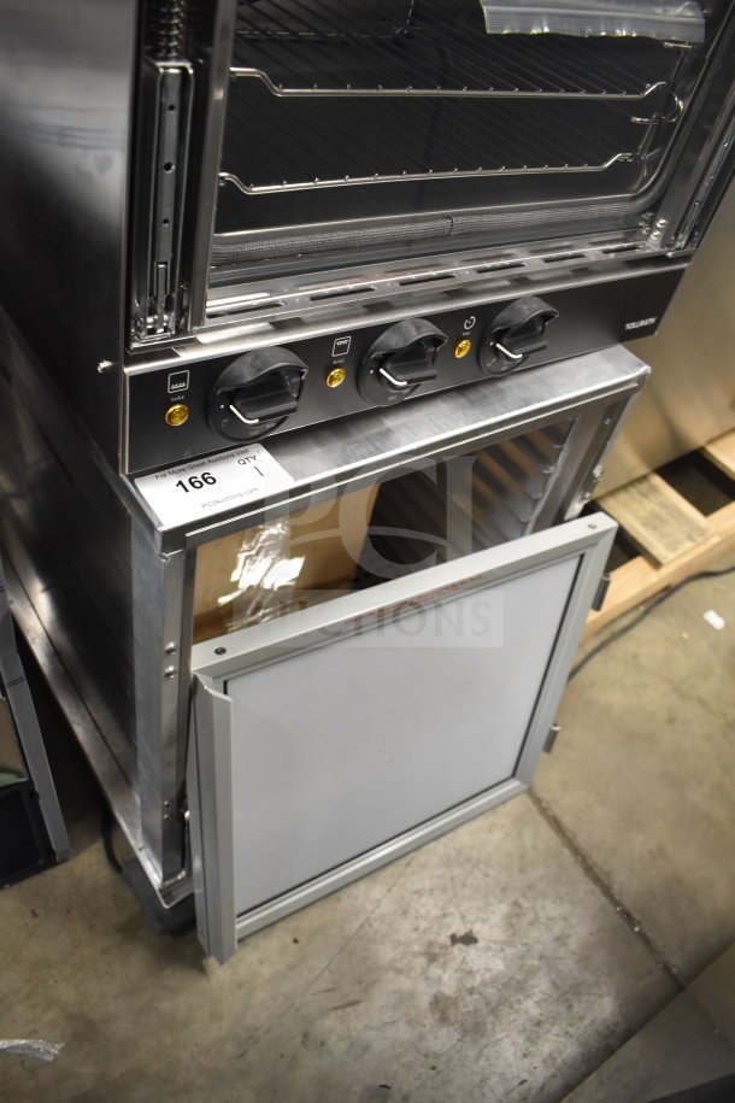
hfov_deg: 47.9
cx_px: 368
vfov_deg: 67.4
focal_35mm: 27
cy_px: 552
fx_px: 827
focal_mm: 18
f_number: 3.5
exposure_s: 1/30
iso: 2000
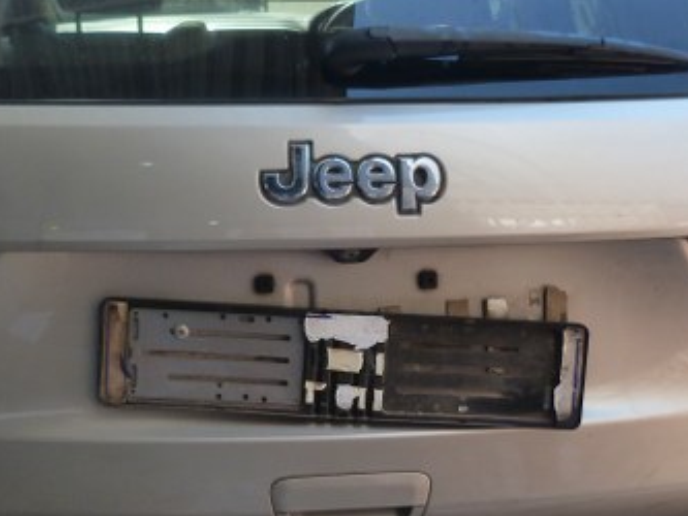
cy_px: 287
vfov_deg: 24.4
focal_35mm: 60
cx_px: 353
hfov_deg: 32.2
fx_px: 1193
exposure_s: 1/100
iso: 125
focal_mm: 4.5
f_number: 2.8
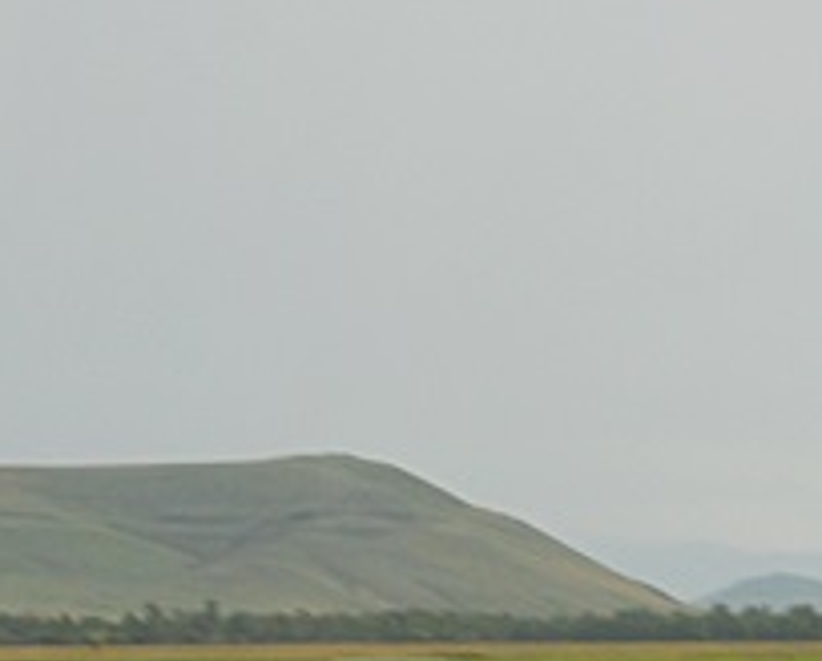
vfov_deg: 4.5
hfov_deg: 5.6
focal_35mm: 342
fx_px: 8336
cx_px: 536
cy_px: 617
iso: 400
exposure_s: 1/160
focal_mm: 62
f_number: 6.3
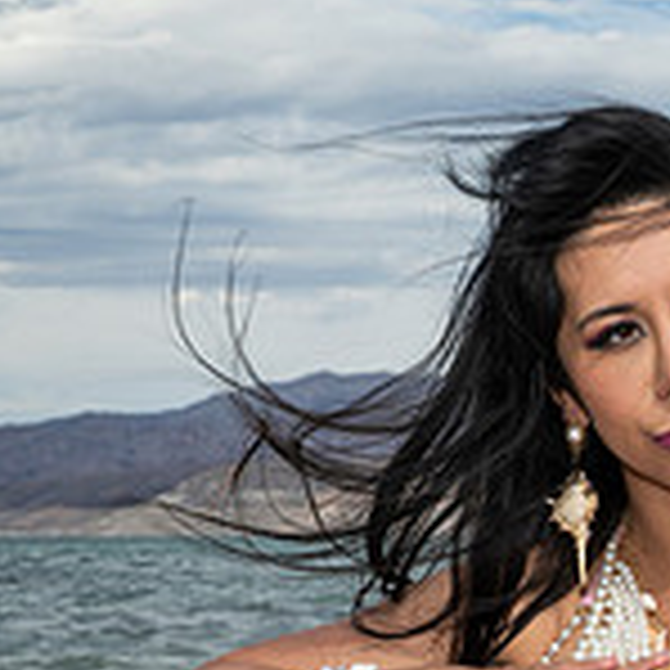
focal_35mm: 139
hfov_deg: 11.7
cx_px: 1183
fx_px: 3044
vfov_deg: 12.3
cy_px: 741
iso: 64
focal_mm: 39
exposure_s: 1/250
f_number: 10
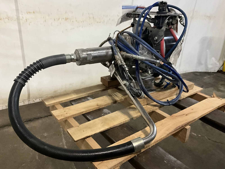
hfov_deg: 61.7
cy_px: 84
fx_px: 188
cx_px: 112
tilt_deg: -24.8
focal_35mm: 29
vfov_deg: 48.2
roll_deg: -2.1
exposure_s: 1/48
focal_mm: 3
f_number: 1.8
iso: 320
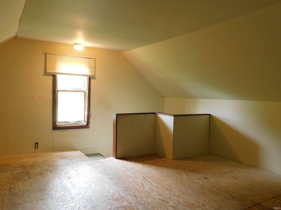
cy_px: 105
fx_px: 227
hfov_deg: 63.4
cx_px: 140
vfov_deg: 49.7
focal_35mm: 28
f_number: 3.2
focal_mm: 4.9
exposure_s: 1/25
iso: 400
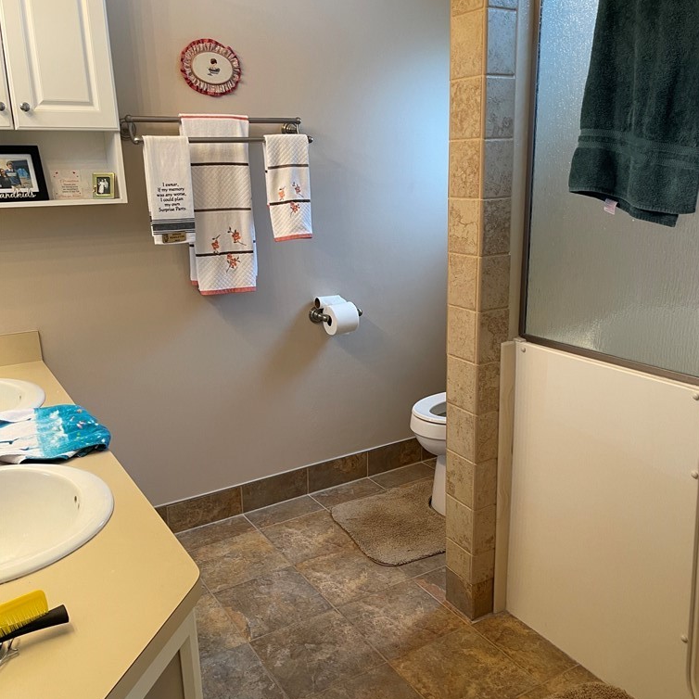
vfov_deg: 54.0
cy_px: 355
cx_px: 355
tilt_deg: -14.7
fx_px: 685
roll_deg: +2.4
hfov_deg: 54.0
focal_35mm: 30
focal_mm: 5.1
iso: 100
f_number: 1.6
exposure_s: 1/60
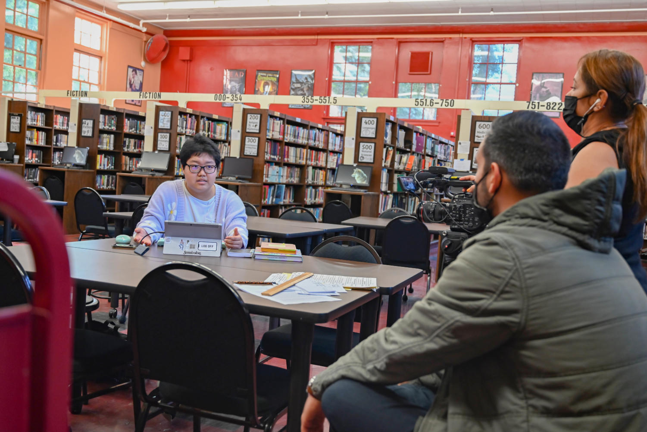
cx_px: 324
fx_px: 647
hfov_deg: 53.1
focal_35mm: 36
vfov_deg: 36.9
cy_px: 216
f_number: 4
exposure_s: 1/125
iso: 1250
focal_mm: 36
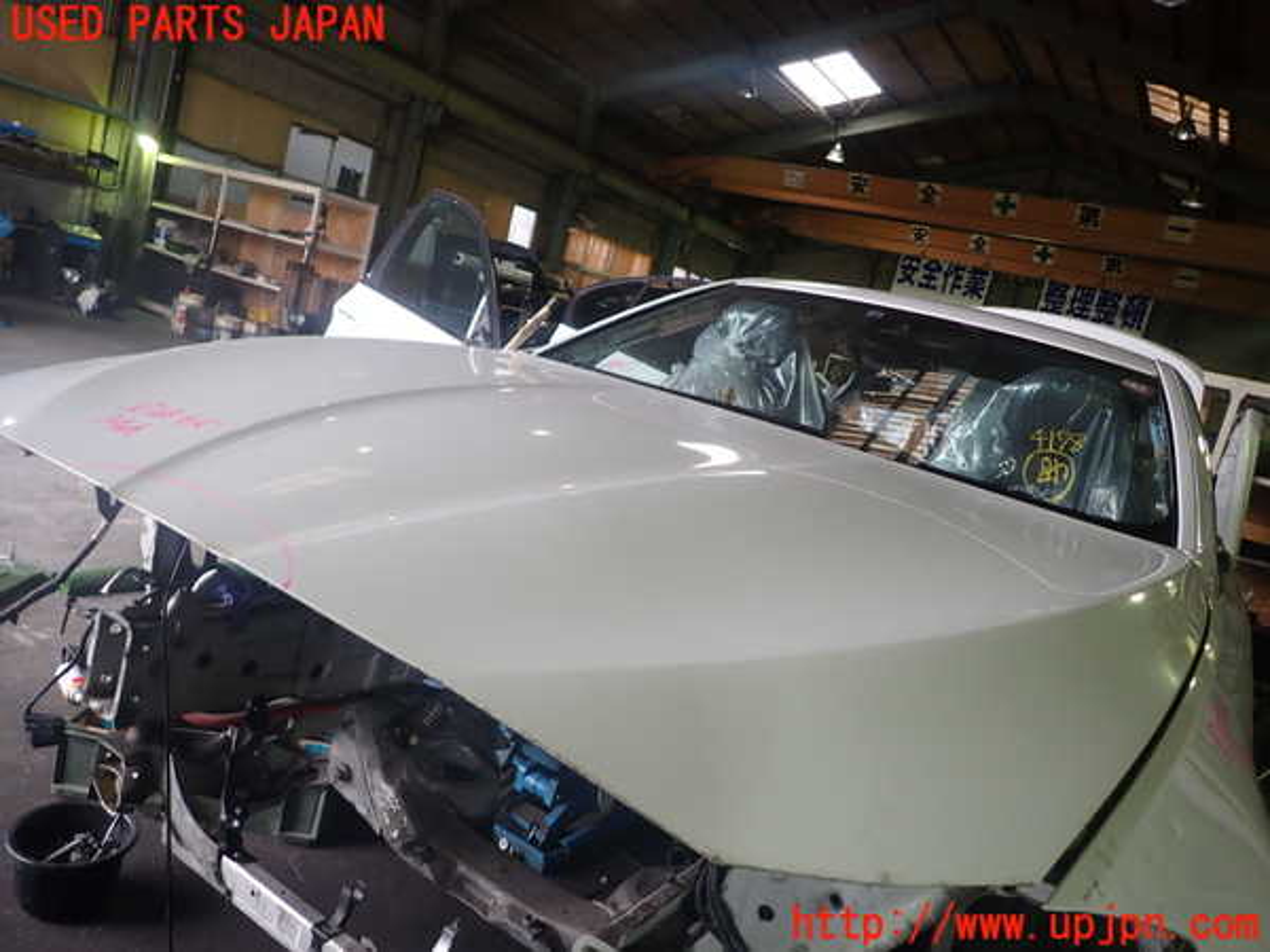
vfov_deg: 54.9
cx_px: 635
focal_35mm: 25
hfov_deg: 69.4
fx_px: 917
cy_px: 476
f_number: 2
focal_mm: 4.5
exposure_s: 1/60
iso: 125
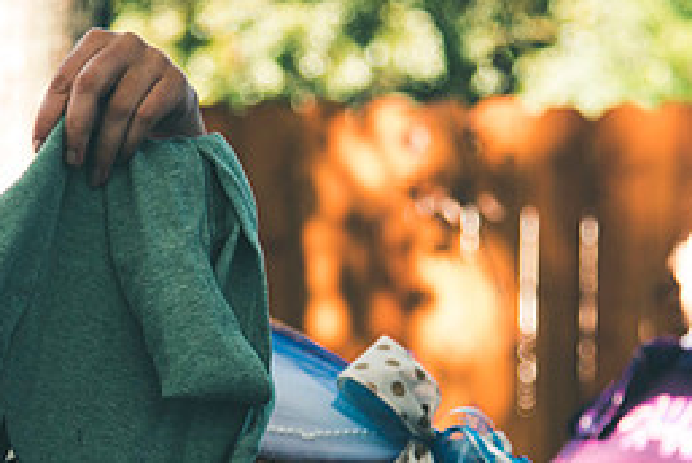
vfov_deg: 7.8
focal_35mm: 176
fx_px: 3387
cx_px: 153
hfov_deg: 11.6
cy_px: 427
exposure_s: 1/125
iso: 125
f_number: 4
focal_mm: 78
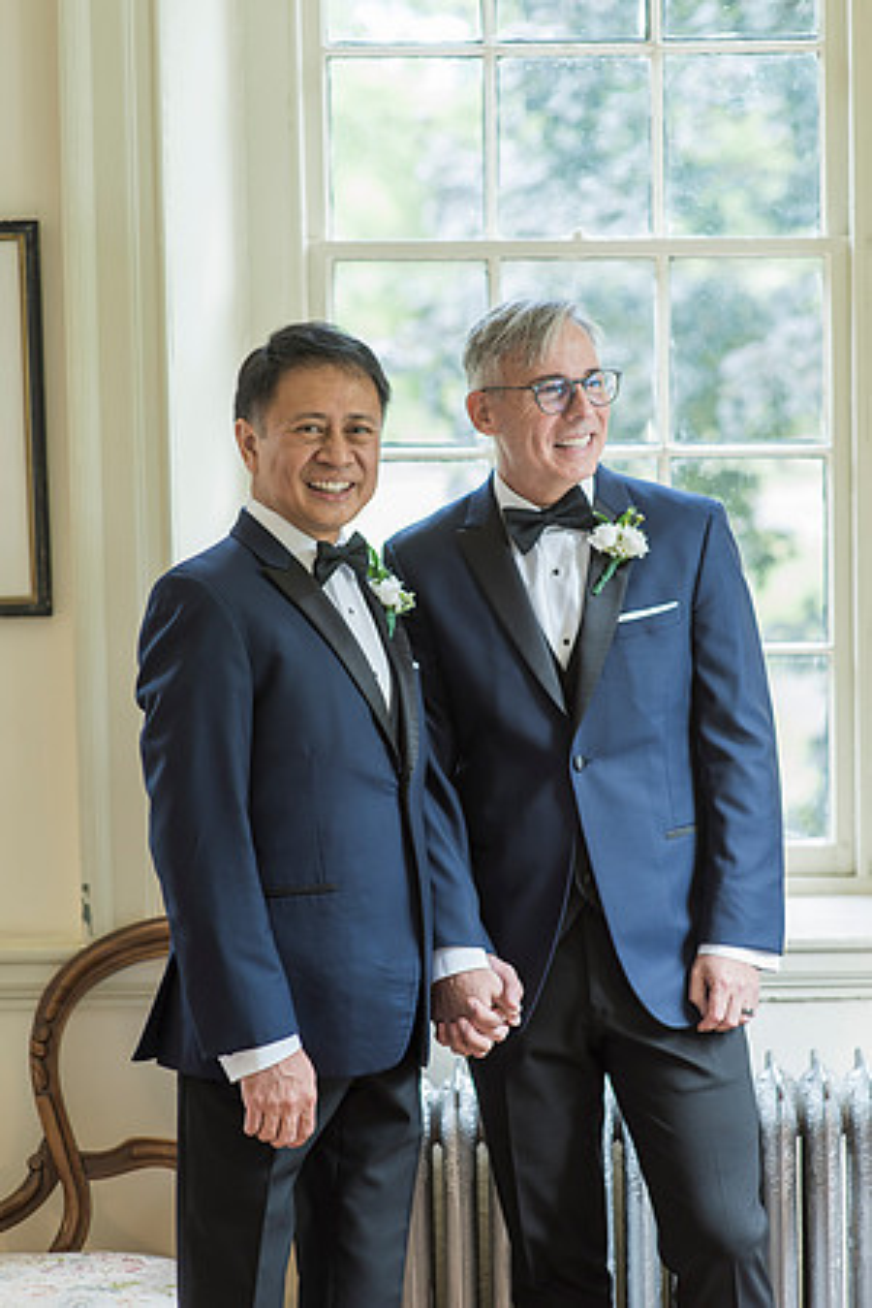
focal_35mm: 85
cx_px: 436
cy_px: 654
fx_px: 3088
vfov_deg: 23.9
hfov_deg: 16.1
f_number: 2.8
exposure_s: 1/100
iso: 500
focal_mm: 85
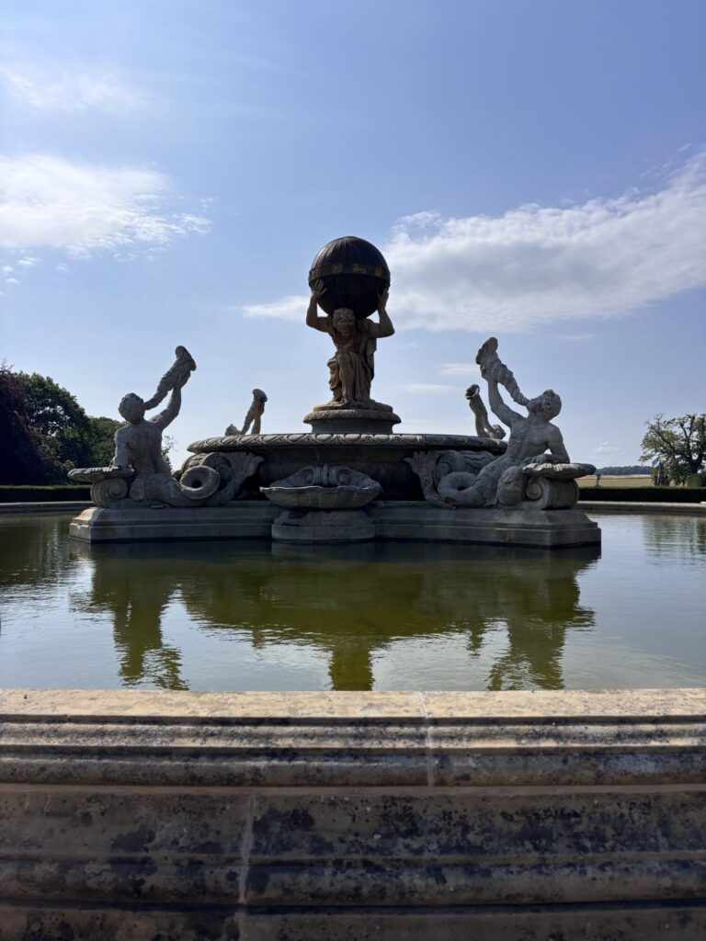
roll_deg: -1.2
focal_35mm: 26
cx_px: 353
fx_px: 707
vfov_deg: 67.3
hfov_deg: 53.1
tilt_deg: +0.3
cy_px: 470
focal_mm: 5.96
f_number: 1.6
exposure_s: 1/7692
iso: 50
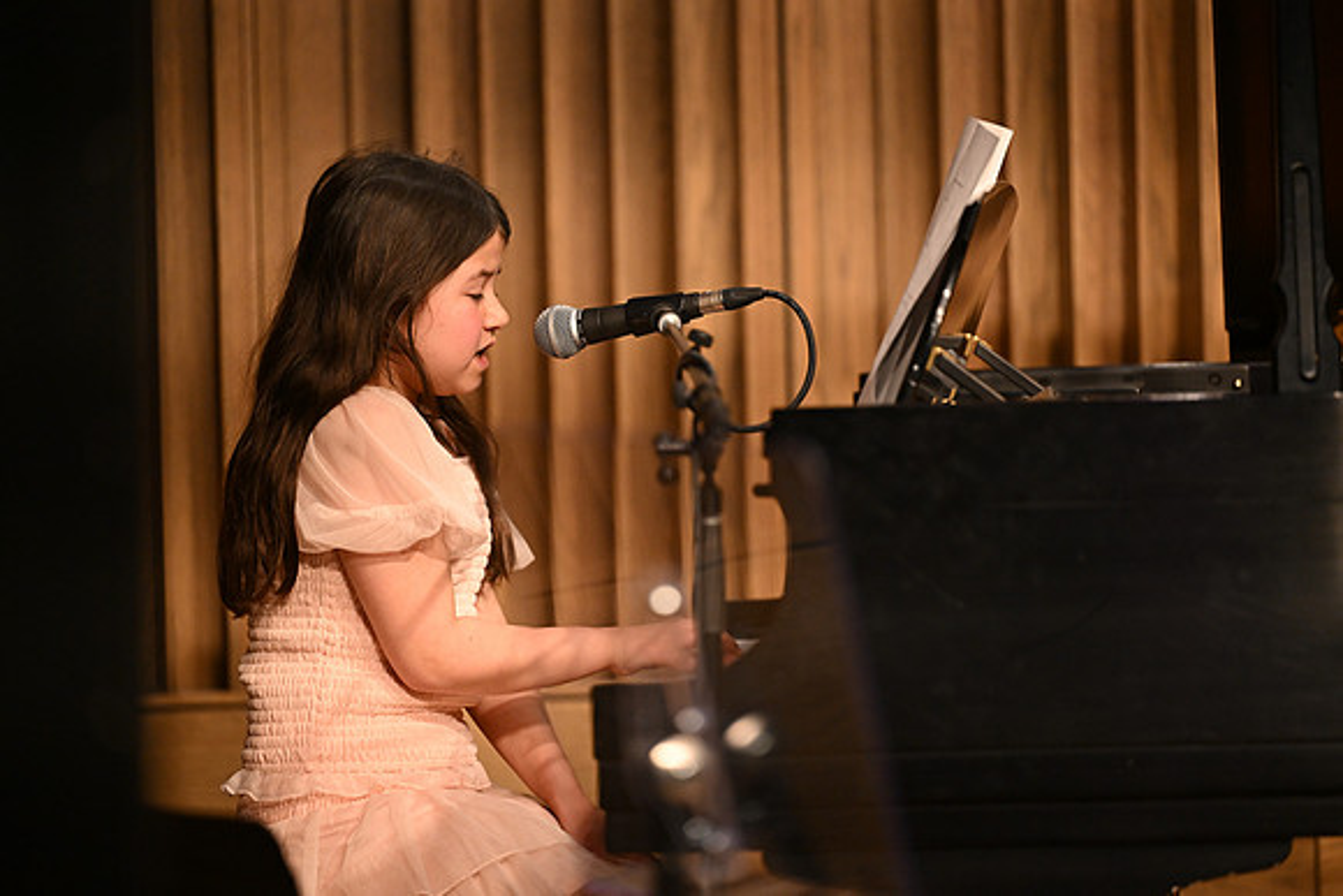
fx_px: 7463
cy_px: 448
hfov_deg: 10.3
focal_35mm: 200
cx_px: 672
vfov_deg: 6.9
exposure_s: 1/400
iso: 3200
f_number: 2.8
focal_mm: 200
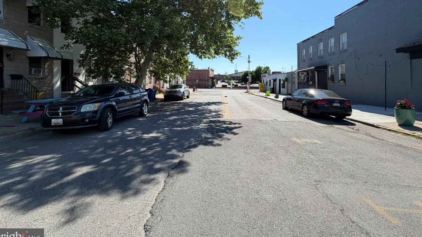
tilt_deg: +0.1
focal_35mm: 16
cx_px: 211
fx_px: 179
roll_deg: +2.6
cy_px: 80
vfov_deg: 65.4
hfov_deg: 99.4
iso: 20
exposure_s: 1/770
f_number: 2.2
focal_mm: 2.22
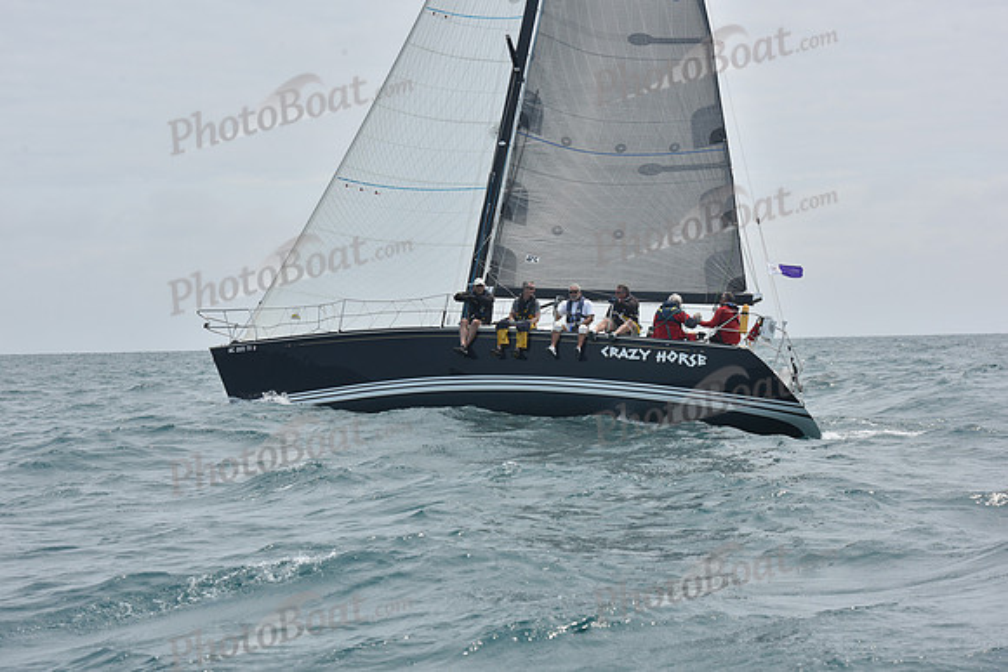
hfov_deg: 20.4
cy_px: 336
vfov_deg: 13.7
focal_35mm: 100
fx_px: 2801
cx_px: 504
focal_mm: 100
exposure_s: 1/800
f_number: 11
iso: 250
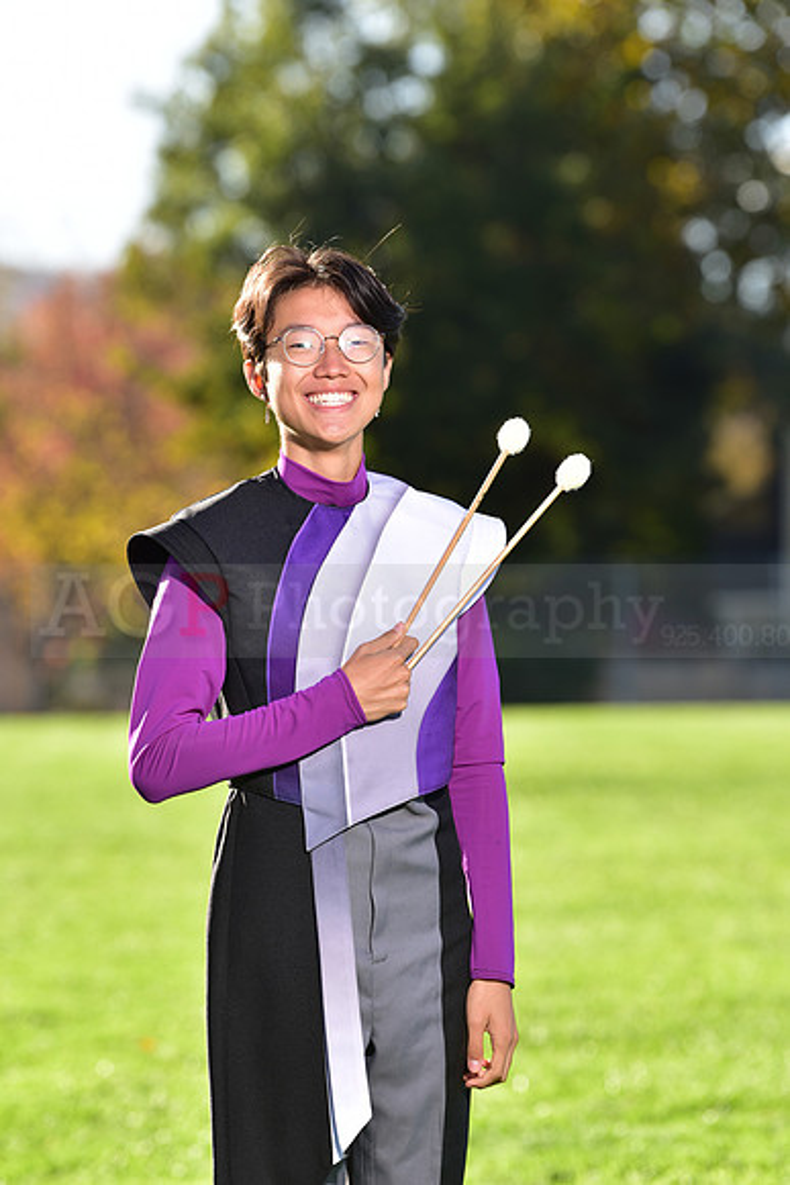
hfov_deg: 6.9
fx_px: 6579
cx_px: 395
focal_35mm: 200
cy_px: 592
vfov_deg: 10.3
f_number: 5
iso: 80
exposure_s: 1/200
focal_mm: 200
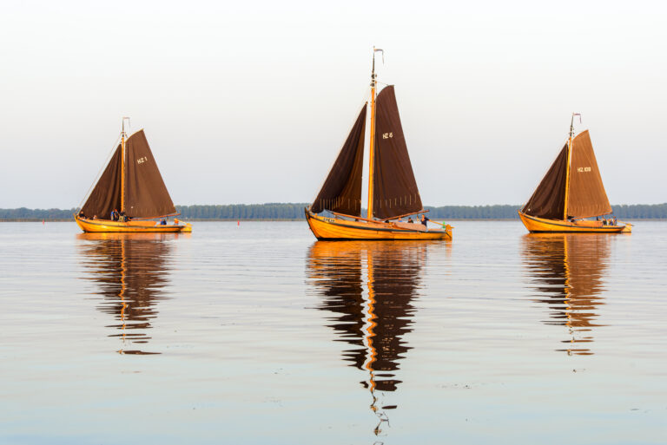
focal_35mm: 75
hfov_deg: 27.0
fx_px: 1390
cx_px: 334
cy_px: 222
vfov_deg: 18.2
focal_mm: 75
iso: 320
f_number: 8
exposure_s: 1/160
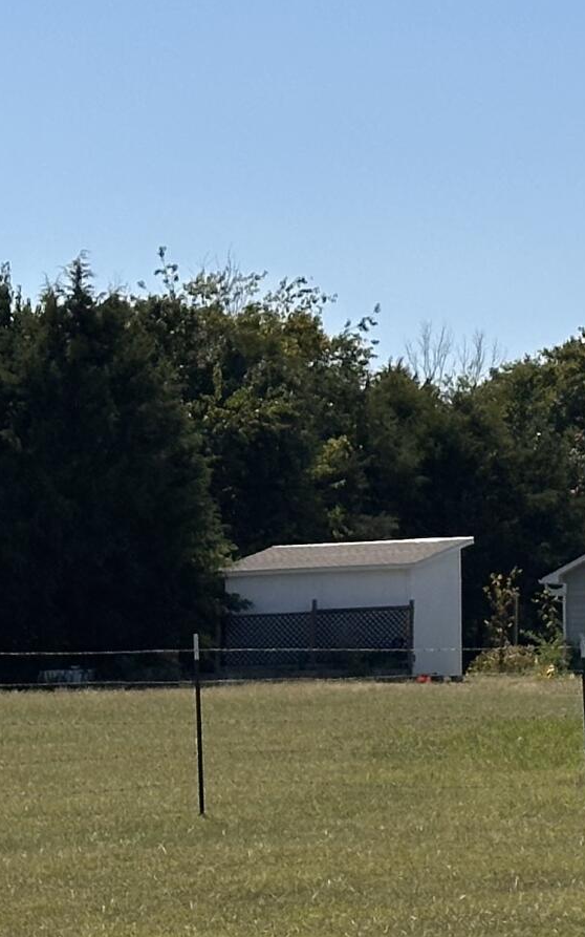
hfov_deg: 7.5
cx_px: 914
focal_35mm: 171
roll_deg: +1.9
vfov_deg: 12.2
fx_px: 4363
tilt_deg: +4.6
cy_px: 389
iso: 64
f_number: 1.78
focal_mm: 6.86
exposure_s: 1/8929
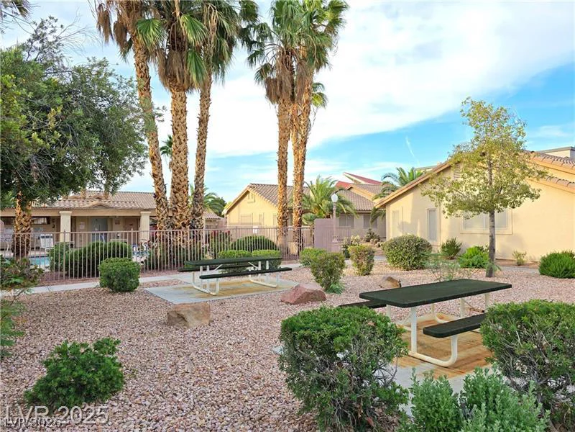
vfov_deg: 58.9
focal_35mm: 23
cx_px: 288
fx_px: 382
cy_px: 216
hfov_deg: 73.9
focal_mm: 6.3
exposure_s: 1/180
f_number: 1.7
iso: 16
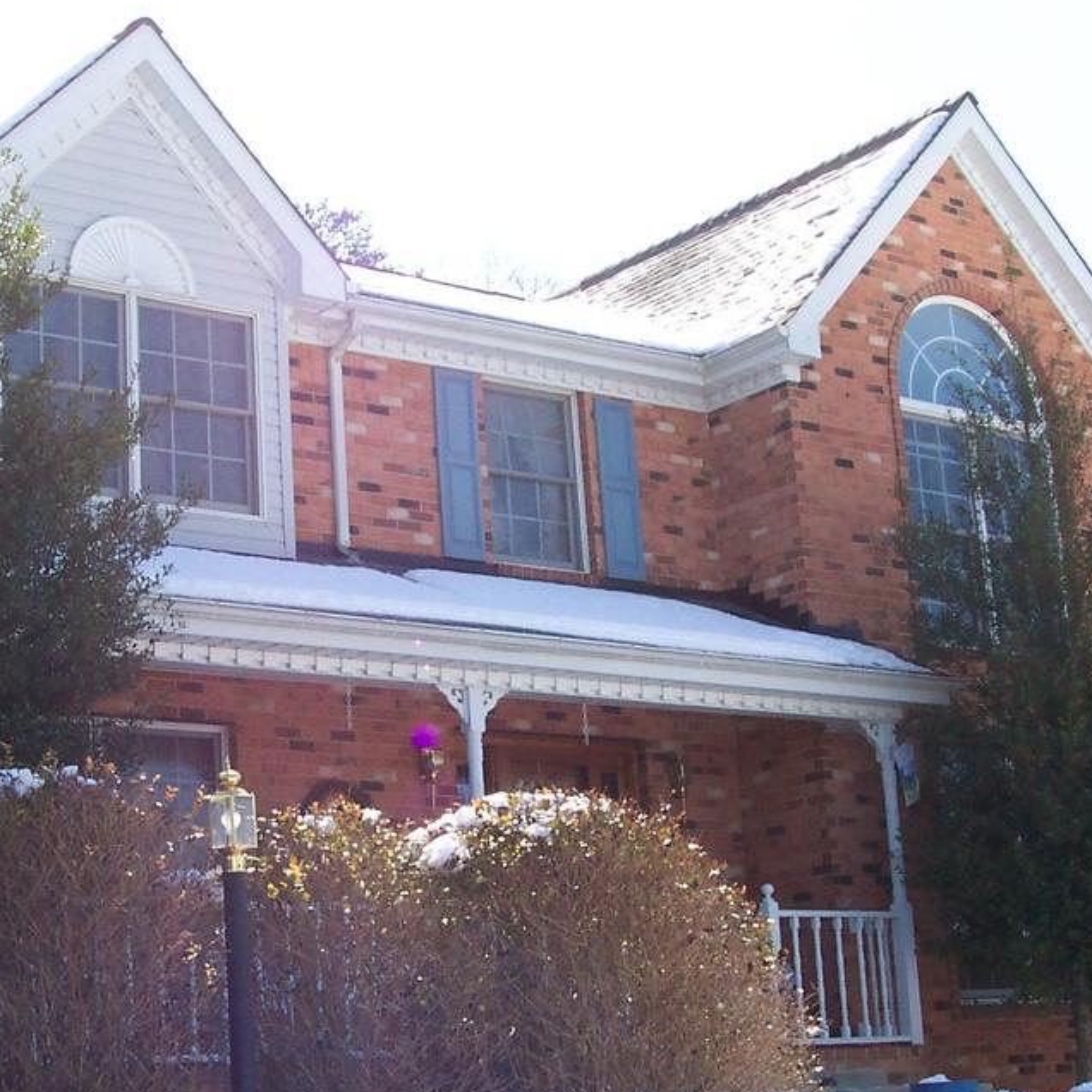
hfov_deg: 26.4
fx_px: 2320
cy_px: 571
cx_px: 398
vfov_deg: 26.5
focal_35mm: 65
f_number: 4.8
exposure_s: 1/350
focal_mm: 8
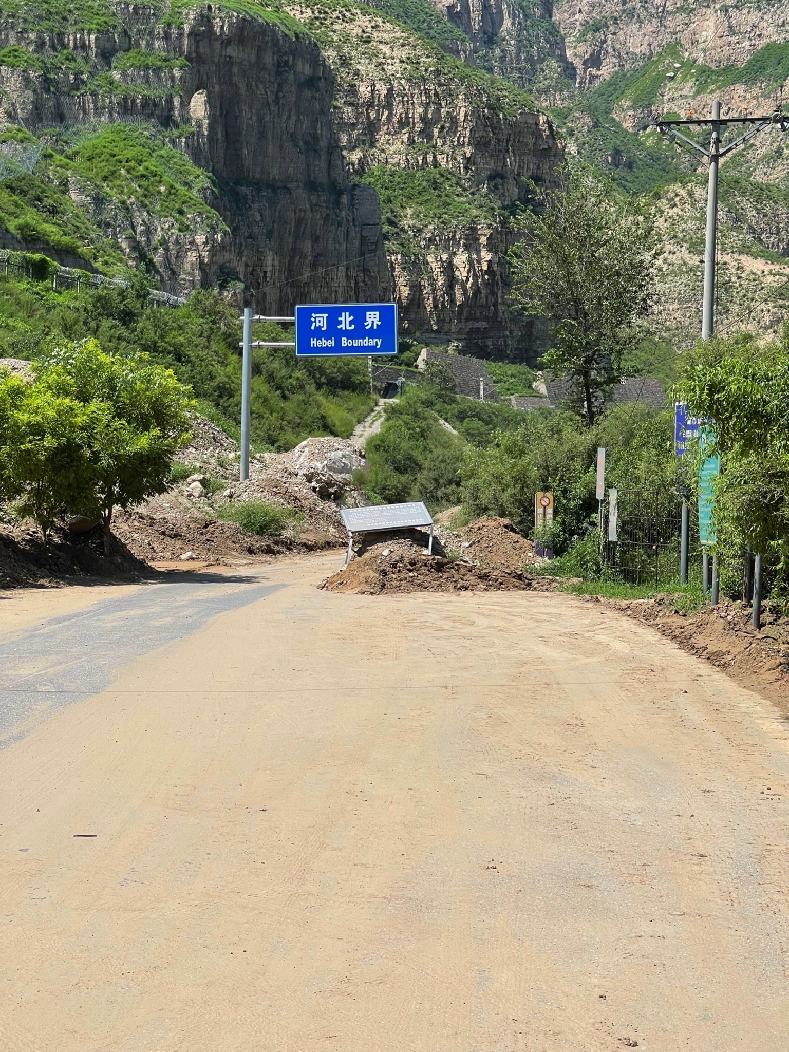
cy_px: 526
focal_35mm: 64
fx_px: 1945
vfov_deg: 30.3
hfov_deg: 22.9
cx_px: 394
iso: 20
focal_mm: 7.5
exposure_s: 1/1575
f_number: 2.2
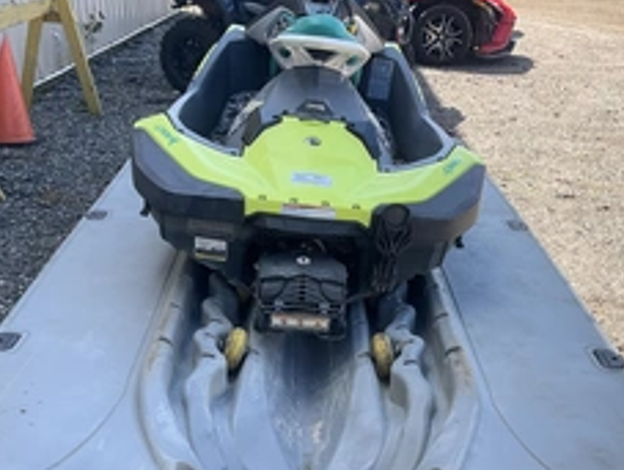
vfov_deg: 28.1
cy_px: 368
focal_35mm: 51
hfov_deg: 37.4
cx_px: 313
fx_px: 921
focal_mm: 3
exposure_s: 1/545
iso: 25
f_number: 1.8
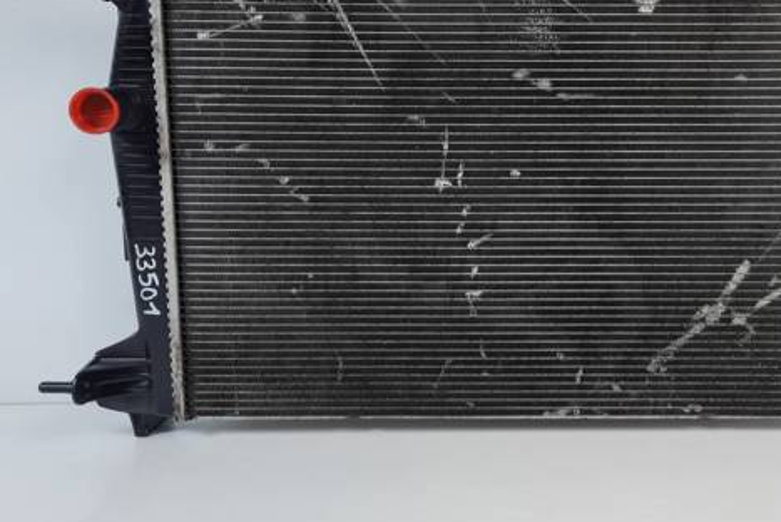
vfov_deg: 35.7
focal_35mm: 37
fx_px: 803
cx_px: 533
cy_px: 185
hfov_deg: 50.7
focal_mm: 5.4
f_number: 1.8
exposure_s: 1/163
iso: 50
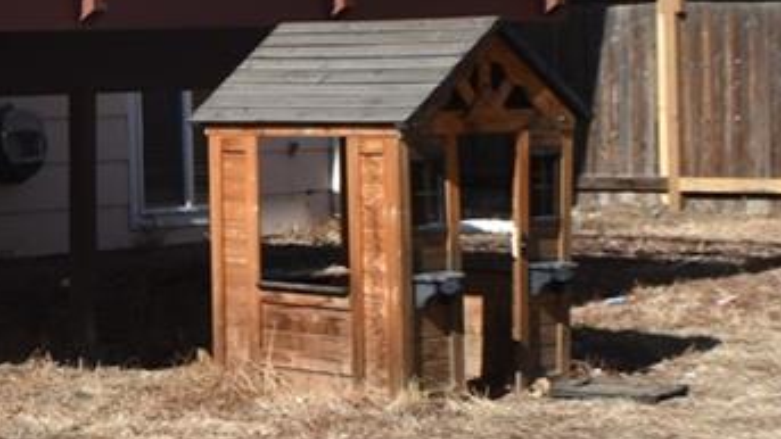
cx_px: -419
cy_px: 98
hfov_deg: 12.1
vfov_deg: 7.2
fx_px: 3489
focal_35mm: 168
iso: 100
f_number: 10
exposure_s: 1/200
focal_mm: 23
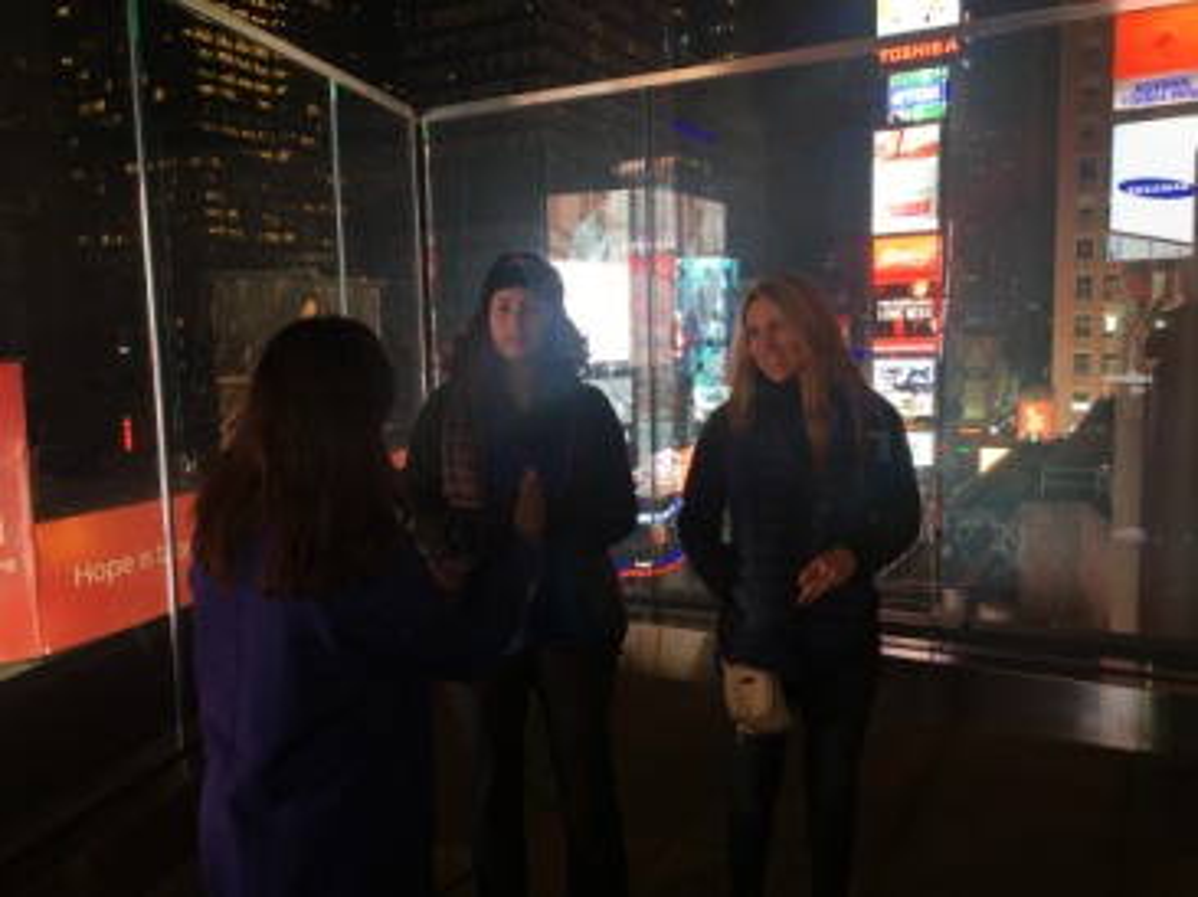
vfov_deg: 48.2
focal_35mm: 29
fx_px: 1003
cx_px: 599
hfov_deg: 61.7
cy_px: 448
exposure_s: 1/30
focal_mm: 4.15
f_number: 2.2
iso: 32
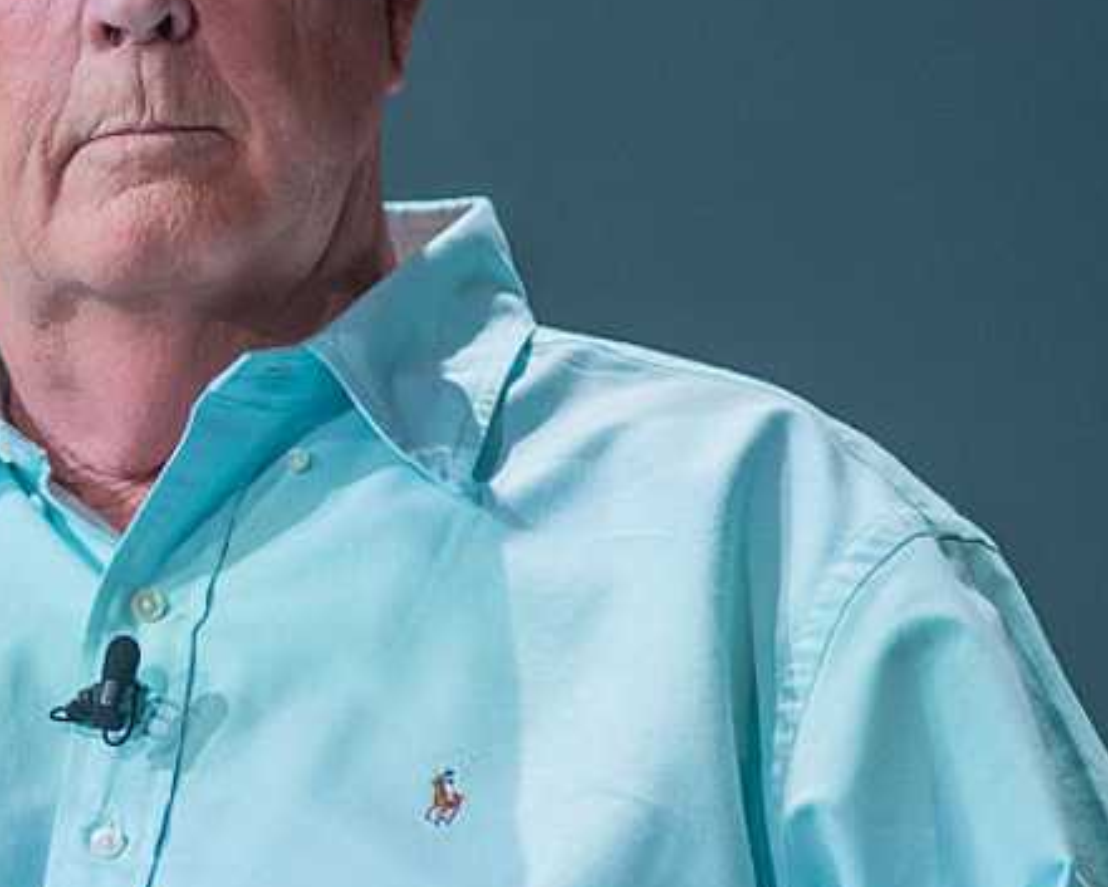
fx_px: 23452
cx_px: 10
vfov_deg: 2.2
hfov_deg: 2.7
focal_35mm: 715
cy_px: 294
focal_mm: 300
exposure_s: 1/320
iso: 2500
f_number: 2.8
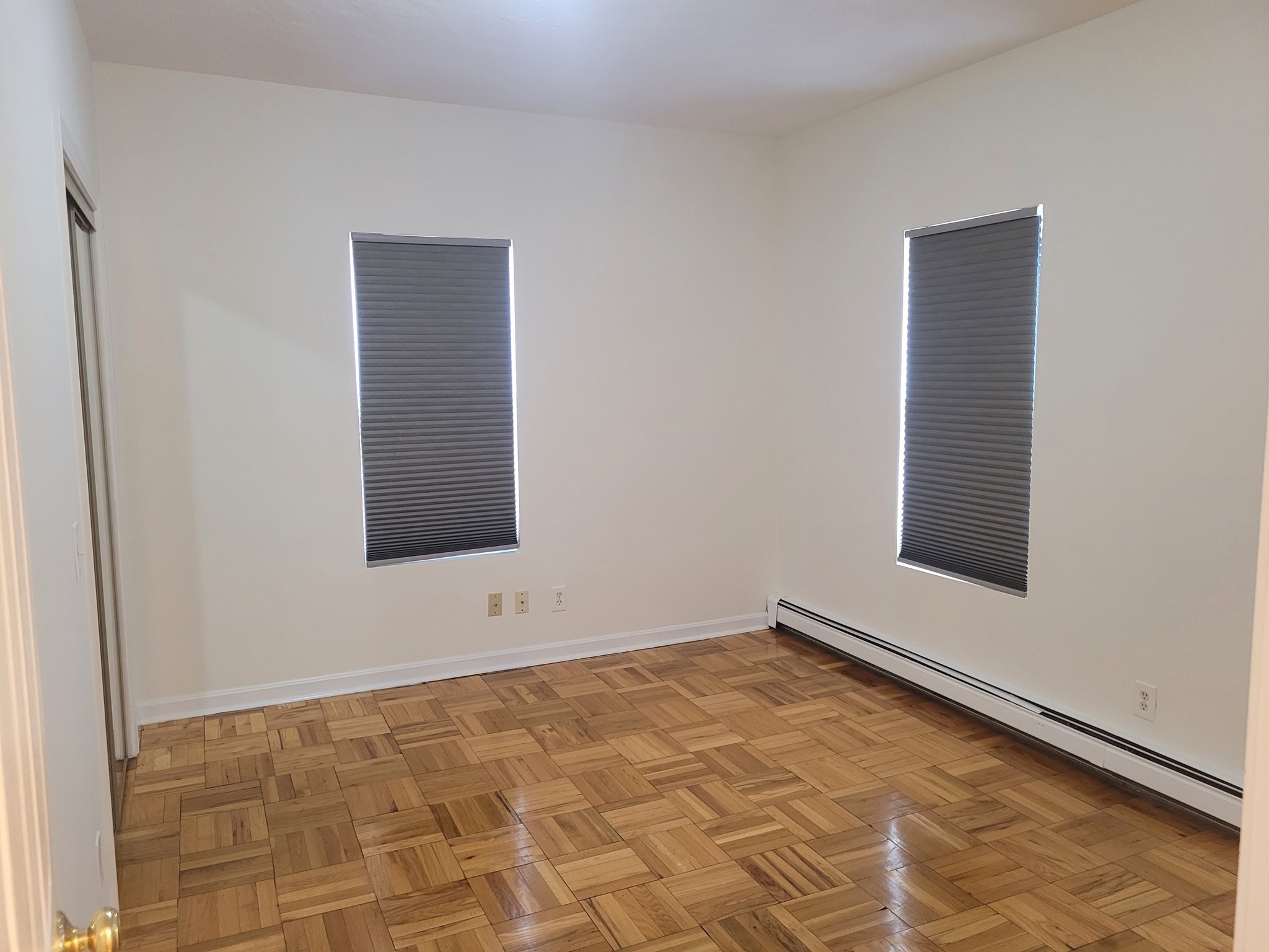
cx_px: 634
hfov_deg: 67.3
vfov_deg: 53.1
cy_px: 476
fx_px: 953
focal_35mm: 26
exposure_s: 1/40
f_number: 1.8
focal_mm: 5.4
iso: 320
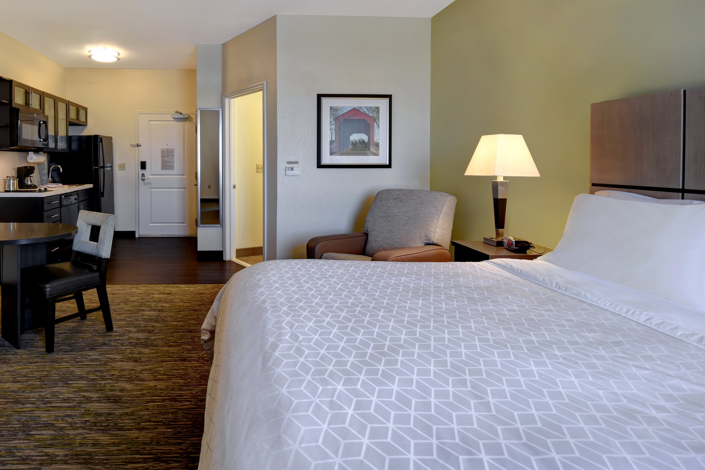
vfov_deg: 61.7
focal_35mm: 20
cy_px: 205
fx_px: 392
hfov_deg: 81.7
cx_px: 247
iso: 250
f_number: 7.1
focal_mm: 10
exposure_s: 1/6
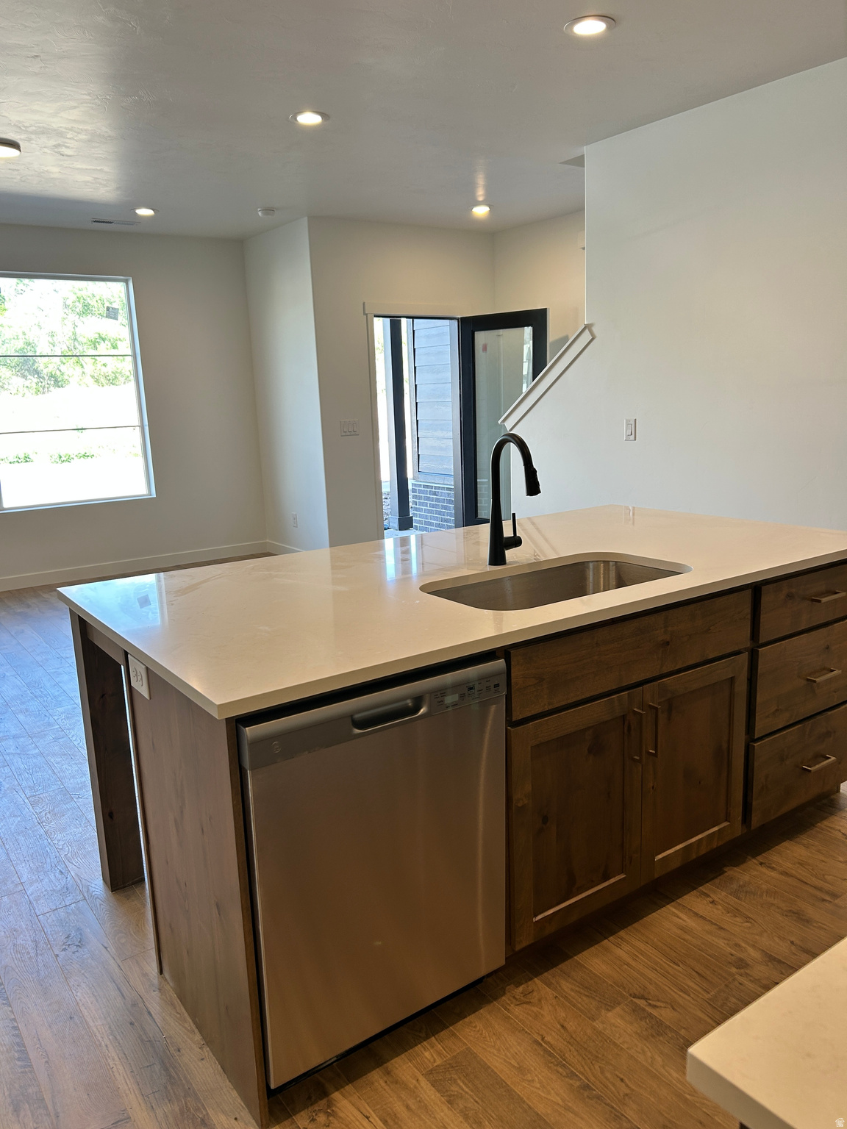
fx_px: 848
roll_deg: +3.9
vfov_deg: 67.3
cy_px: 564
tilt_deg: -10.8
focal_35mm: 26
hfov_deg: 53.1
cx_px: 424
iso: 50
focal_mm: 5.7
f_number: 1.5
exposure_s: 1/120
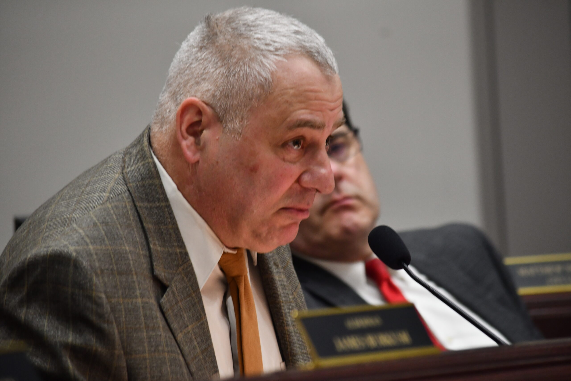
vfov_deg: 4.7
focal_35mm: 292
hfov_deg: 7.1
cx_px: 286
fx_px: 4631
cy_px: 190
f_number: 5
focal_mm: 195
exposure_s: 1/80
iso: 800
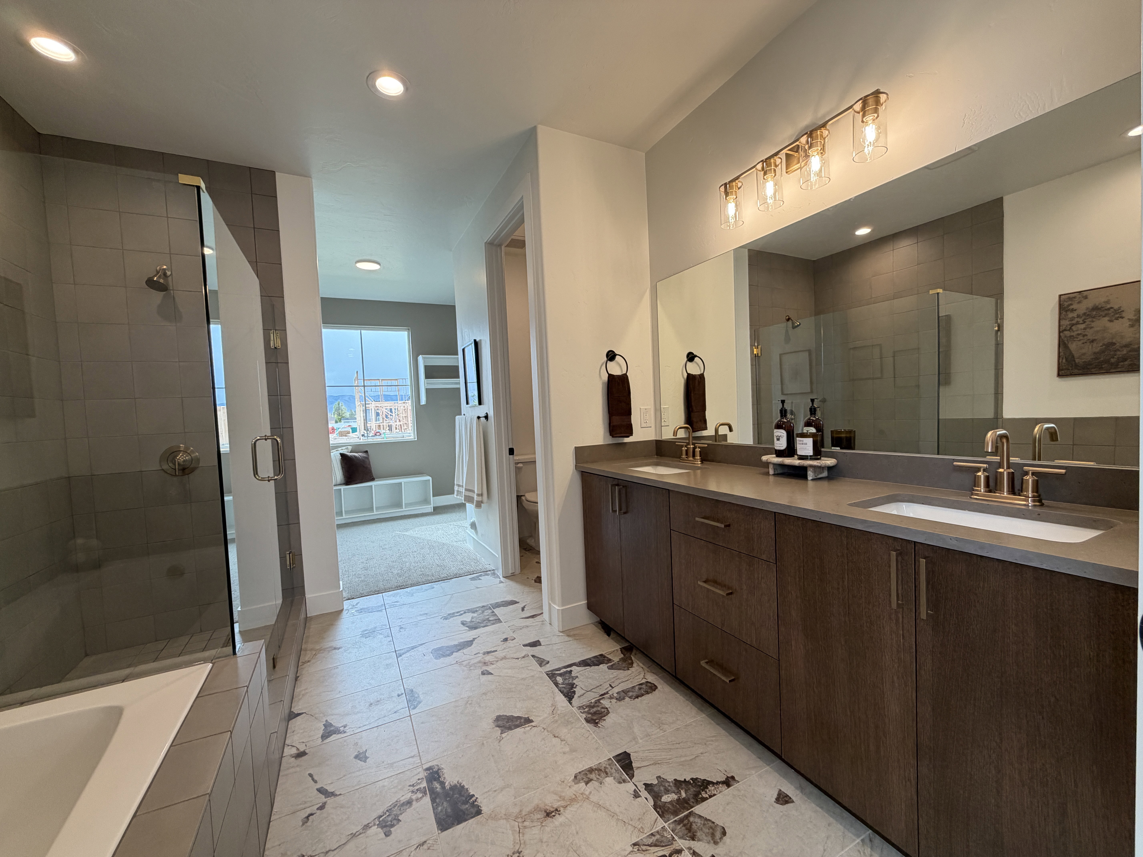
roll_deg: +2.6
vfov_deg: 85.7
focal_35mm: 14
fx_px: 462
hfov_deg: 102.1
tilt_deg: -2.2
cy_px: 428
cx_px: 572
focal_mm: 2.22
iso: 200
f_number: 2.2
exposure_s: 1/120
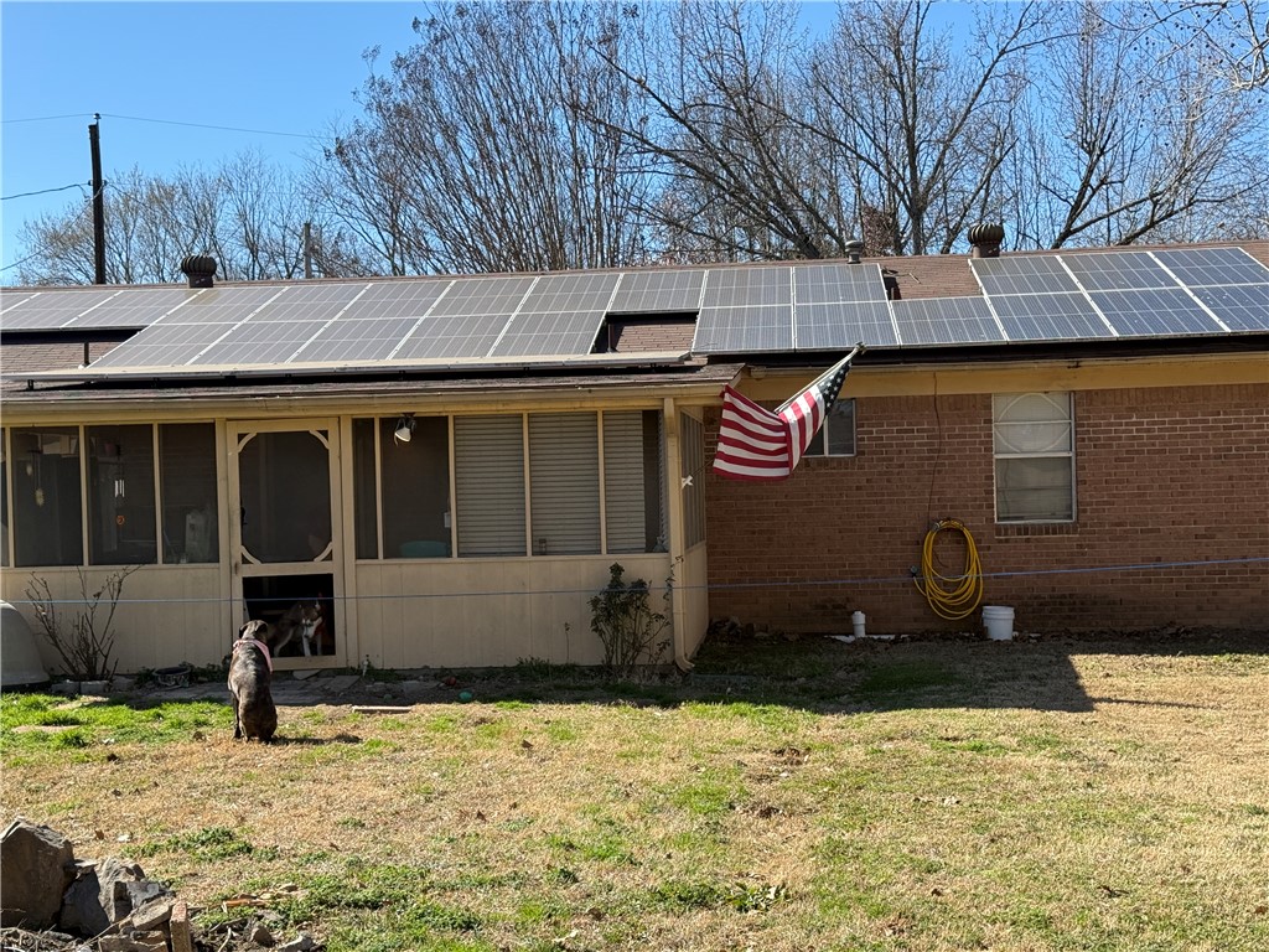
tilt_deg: +0.9
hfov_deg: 39.7
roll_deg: +1.0
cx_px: 634
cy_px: 476
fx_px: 1760
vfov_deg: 30.3
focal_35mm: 48
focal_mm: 6.76
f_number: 1.78
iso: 80
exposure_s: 1/2577
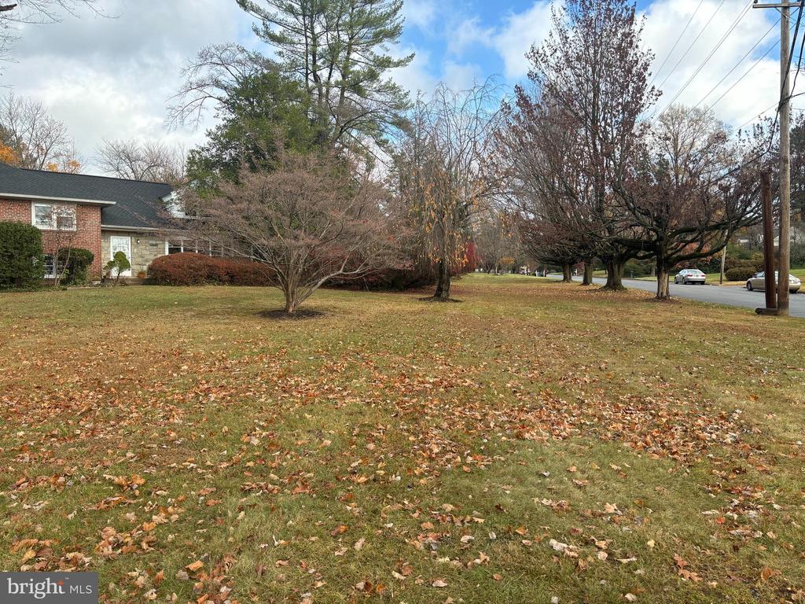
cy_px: 302
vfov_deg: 53.1
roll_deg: +0.4
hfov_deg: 67.3
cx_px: 402
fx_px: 605
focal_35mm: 26
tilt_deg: -0.4
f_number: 1.6
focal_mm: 5.96
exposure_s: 1/935
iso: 50
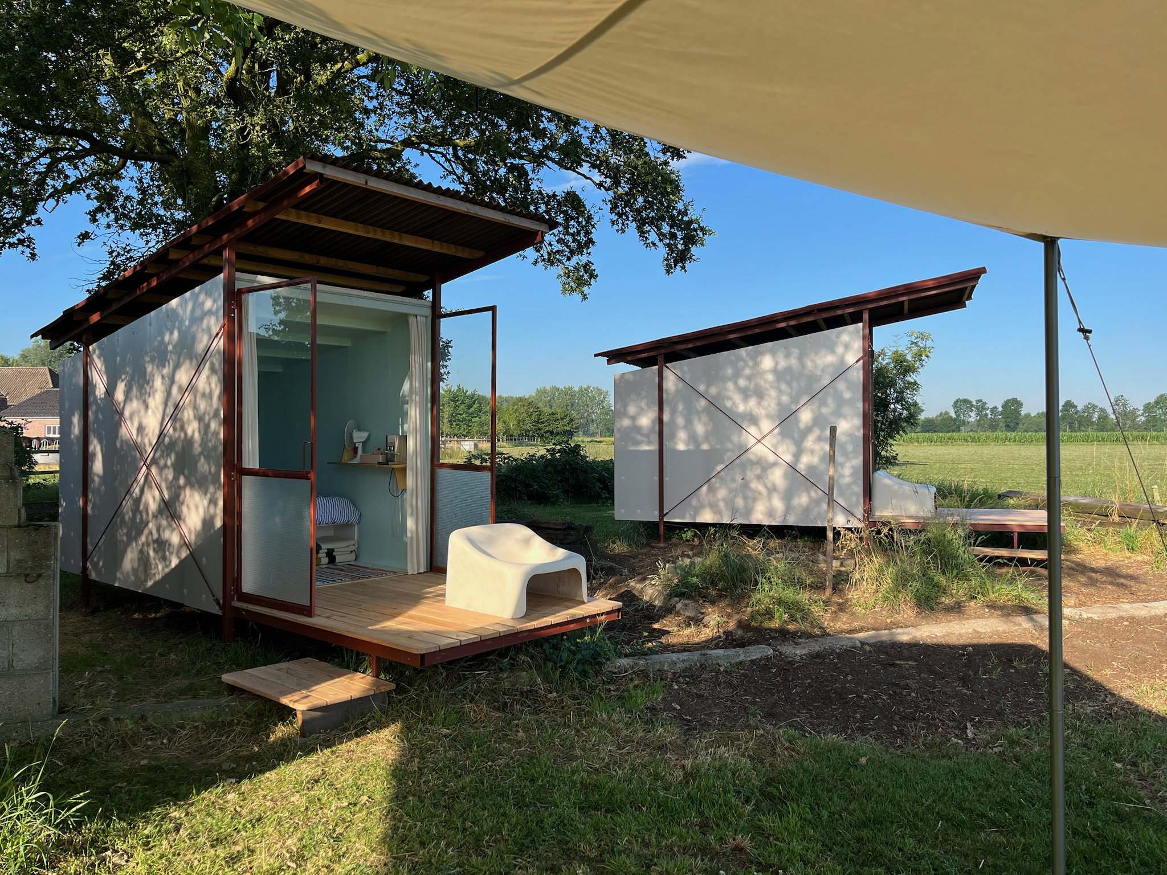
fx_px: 877
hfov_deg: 67.3
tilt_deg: -0.2
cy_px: 438
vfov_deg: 53.1
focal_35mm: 26
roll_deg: +0.2
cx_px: 584
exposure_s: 1/1802
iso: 50
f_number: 1.6
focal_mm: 5.1
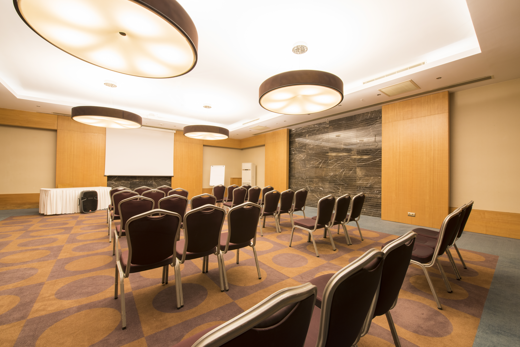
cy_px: 174
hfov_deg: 104.2
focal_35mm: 14
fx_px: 202
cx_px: 260
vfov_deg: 81.2
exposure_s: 8
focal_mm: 14
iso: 100
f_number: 14
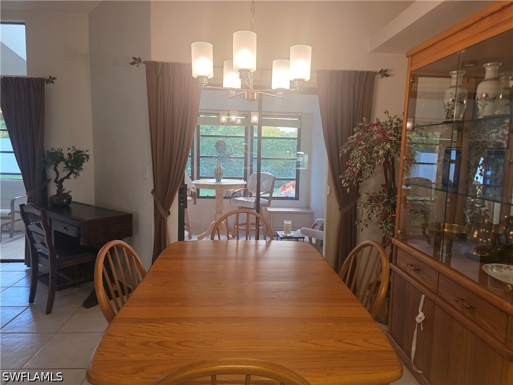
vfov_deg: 58.9
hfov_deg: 73.9
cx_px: 256
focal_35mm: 23
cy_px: 192
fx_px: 341
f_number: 1.7
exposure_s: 1/120
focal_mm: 6.3
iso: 400
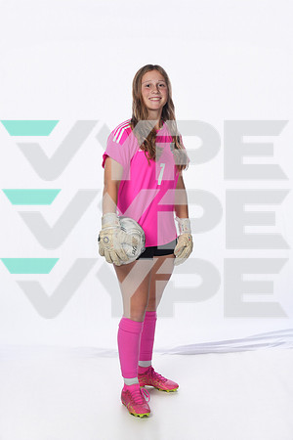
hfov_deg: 20.0
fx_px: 830
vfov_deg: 29.7
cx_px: 146
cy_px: 220
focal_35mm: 68
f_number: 8
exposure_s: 1/250
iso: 800
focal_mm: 68
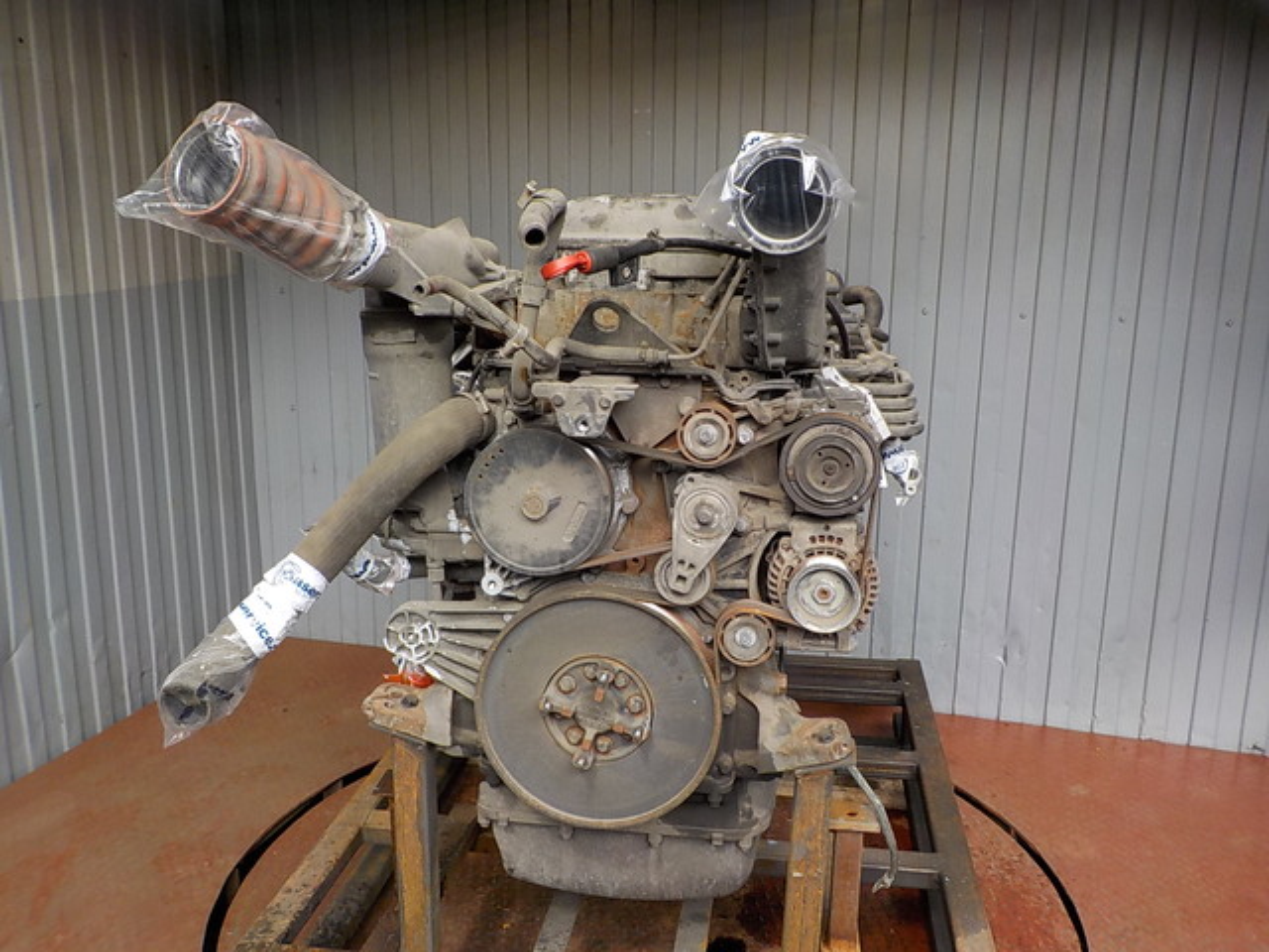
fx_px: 1100
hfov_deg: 60.0
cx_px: 634
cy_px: 476
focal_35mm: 30
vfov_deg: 46.8
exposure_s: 1/100
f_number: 3.3
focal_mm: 4.1
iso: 125
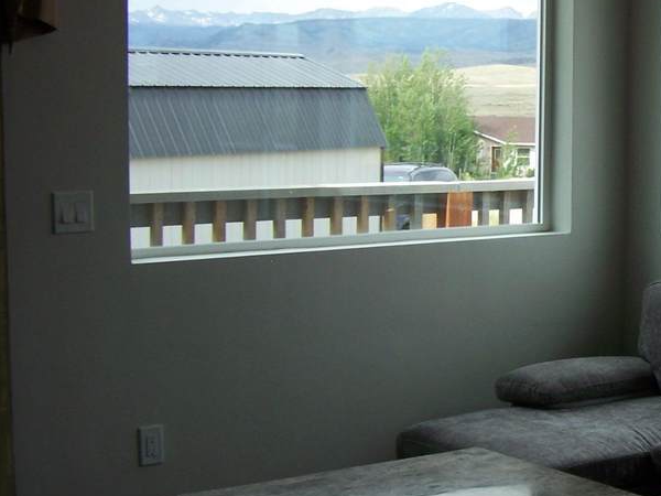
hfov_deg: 23.4
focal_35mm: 81
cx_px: 615
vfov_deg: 18.2
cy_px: 238
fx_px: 1547
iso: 64
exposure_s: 1/250
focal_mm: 6.3
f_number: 2.8
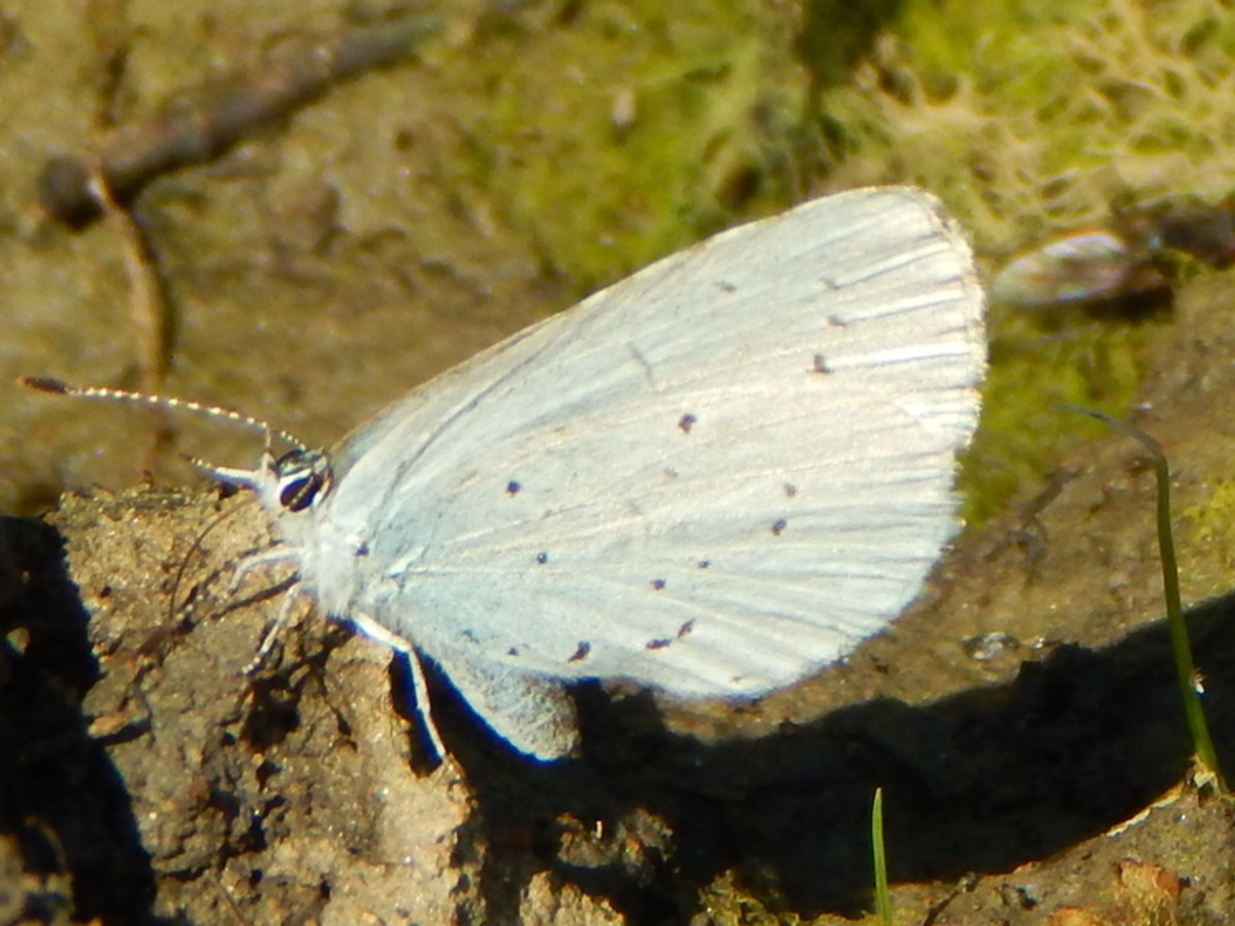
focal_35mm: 286
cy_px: 504
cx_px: 585
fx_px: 10200
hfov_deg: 6.9
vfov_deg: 5.2
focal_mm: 44.9
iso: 125
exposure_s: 1/640
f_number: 5.6
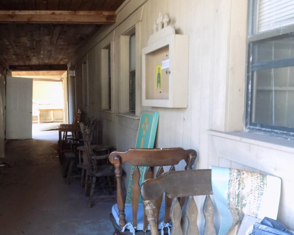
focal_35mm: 38
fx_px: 331
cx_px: 107
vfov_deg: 39.0
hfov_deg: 47.4
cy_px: 138
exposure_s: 1/30
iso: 250
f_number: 3.1
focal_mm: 4
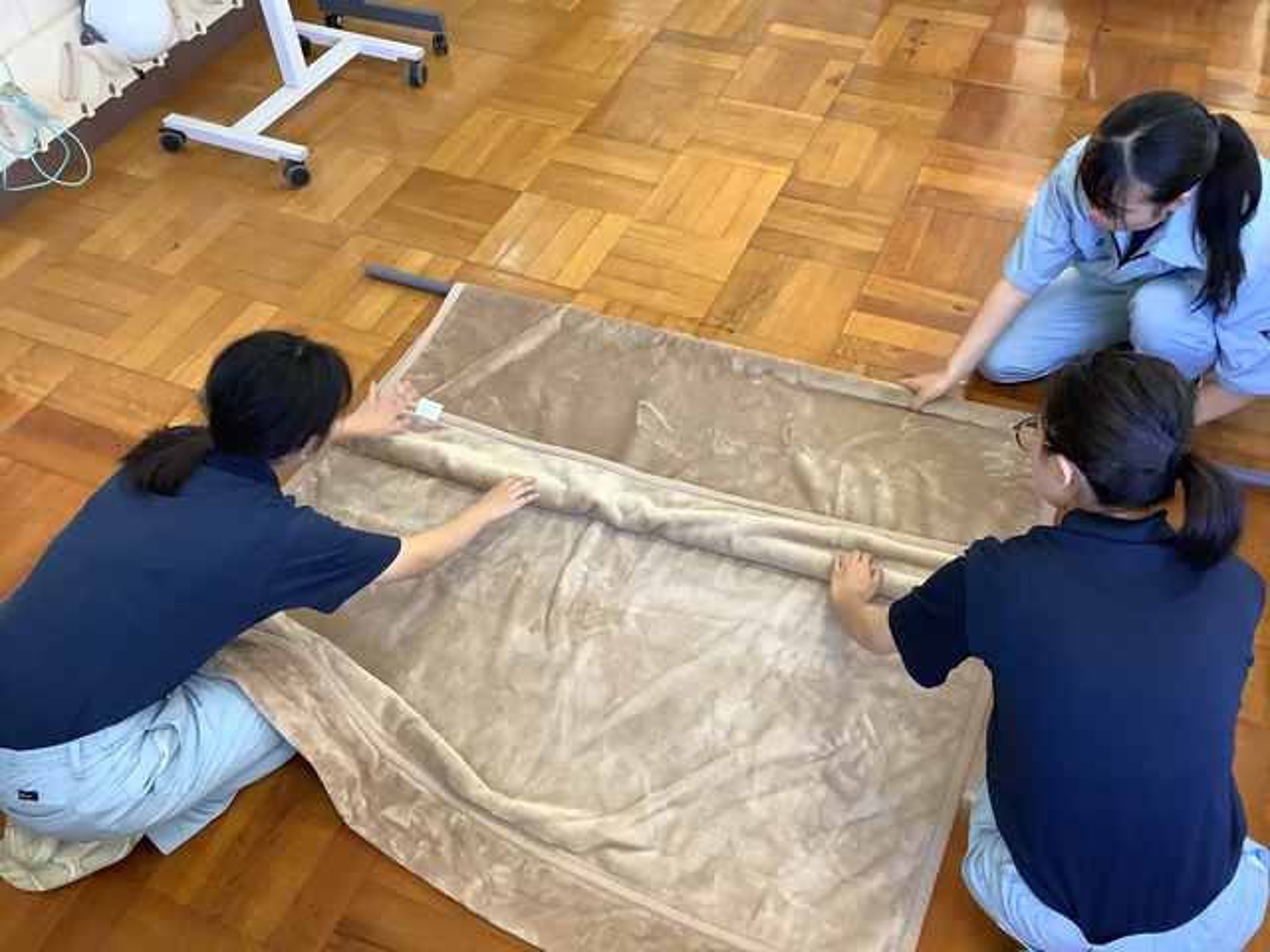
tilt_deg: -47.8
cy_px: 476
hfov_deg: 58.4
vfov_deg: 45.4
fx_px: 1137
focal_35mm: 31
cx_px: 635
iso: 125
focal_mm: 3.3
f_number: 2.4
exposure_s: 1/60
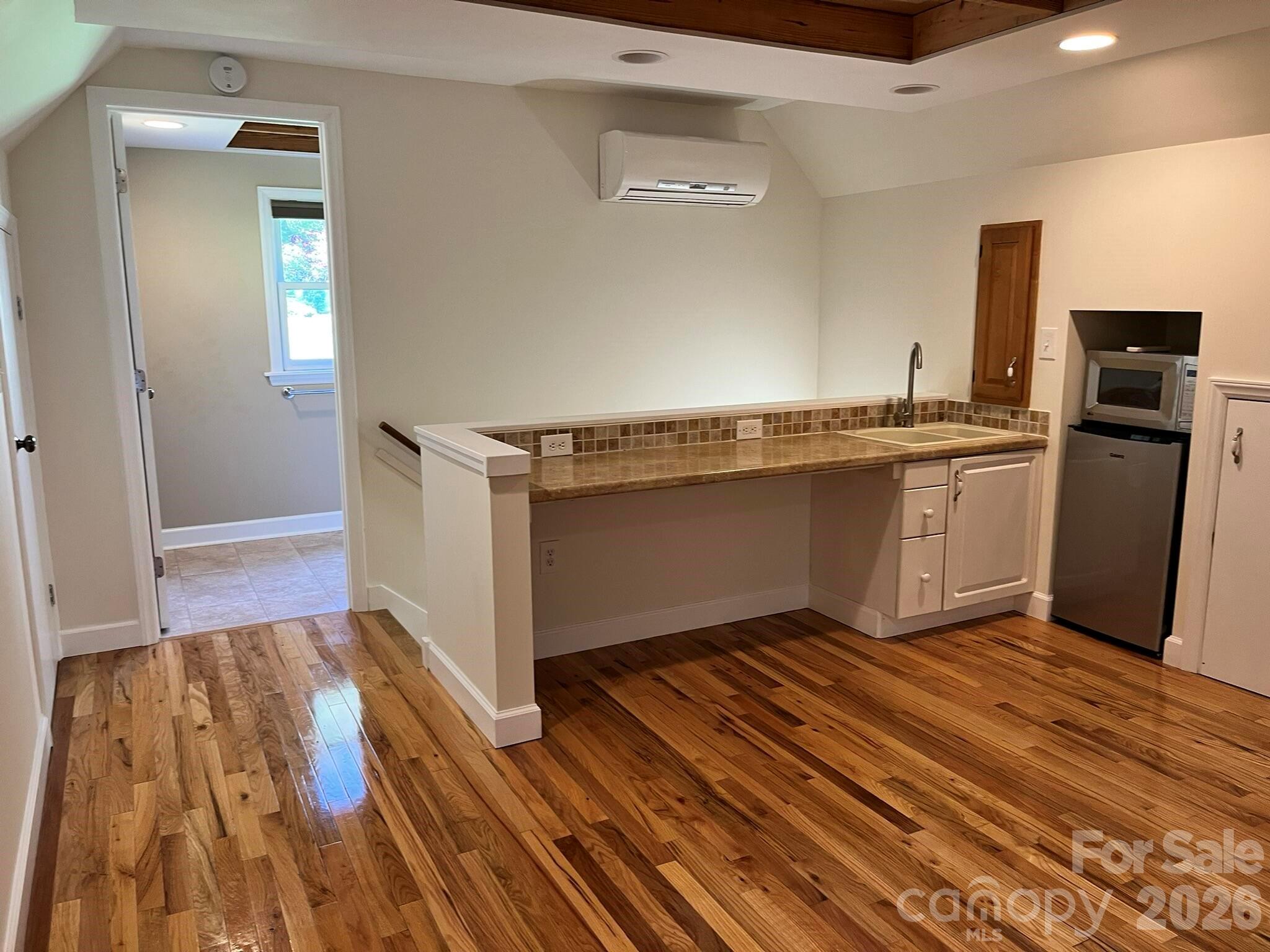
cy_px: 476
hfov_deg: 67.3
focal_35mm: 26
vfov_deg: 53.1
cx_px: 635
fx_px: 954
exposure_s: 1/60
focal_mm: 5.1
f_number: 1.6
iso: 160
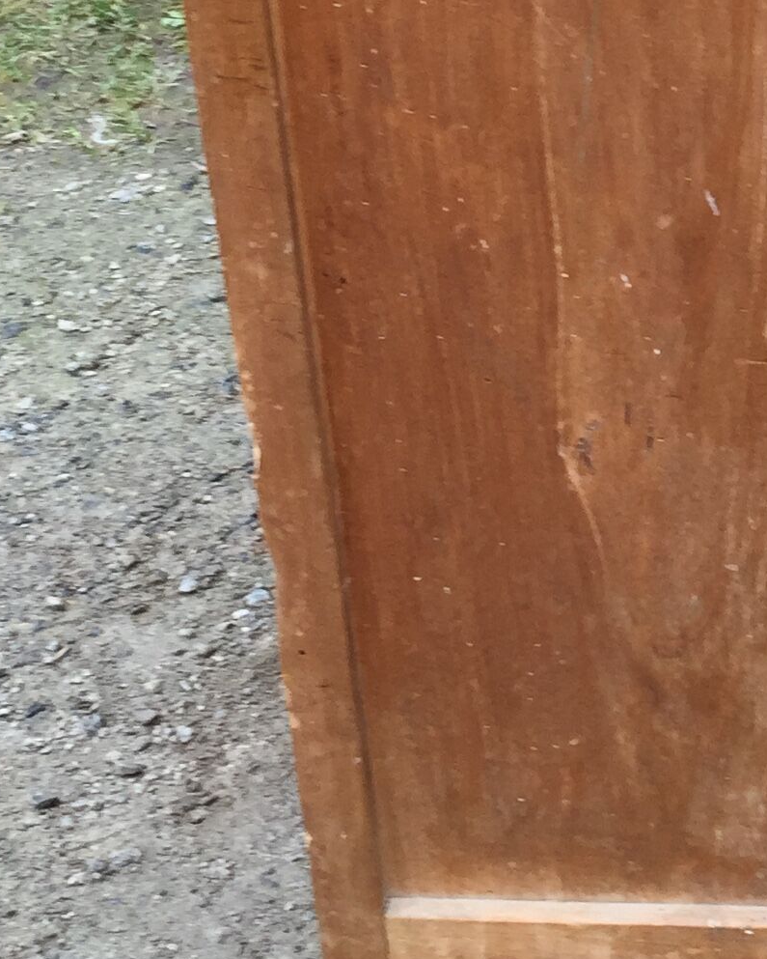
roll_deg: -0.7
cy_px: 122
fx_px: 2638
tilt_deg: -27.3
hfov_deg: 15.8
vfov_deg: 20.2
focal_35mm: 93
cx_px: 972
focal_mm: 4.15
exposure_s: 1/100
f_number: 2.2
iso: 40
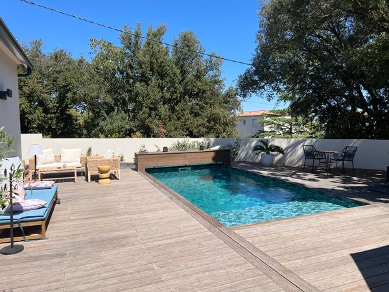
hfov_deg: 67.3
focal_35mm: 26
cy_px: 146
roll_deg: +1.2
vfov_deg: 53.1
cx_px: 194
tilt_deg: -3.8
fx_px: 292
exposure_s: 1/3571
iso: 50
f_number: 1.5
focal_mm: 5.7
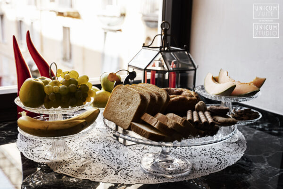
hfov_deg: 35.1
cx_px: 142
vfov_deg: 23.8
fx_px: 448
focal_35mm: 57
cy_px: 94
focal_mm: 57
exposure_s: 1/125
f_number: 2.8
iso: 2000
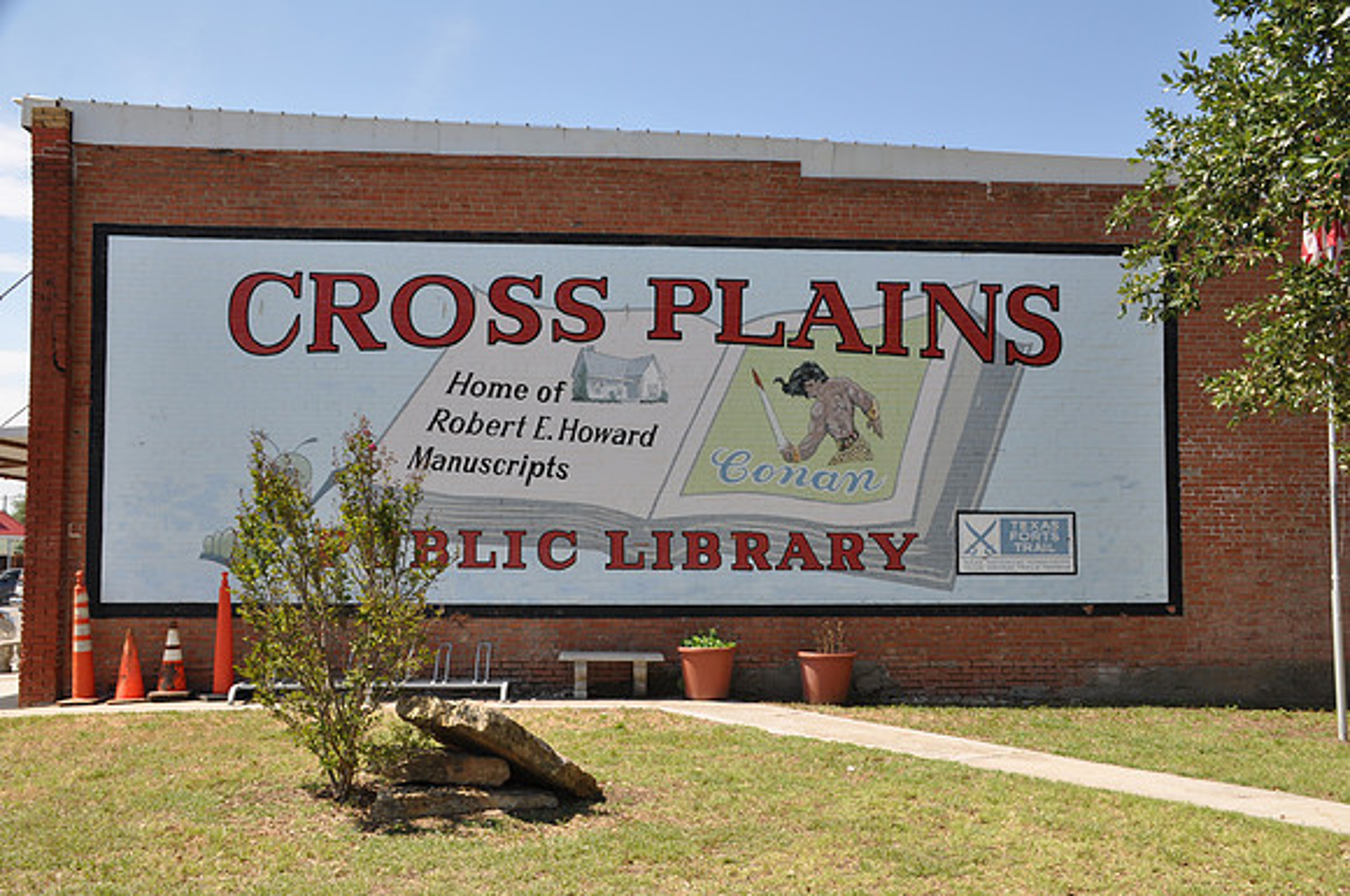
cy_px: 448
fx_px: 1236
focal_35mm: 33
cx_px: 675
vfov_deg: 39.9
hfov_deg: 57.3
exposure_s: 1/125
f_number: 11
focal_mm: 22
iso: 200
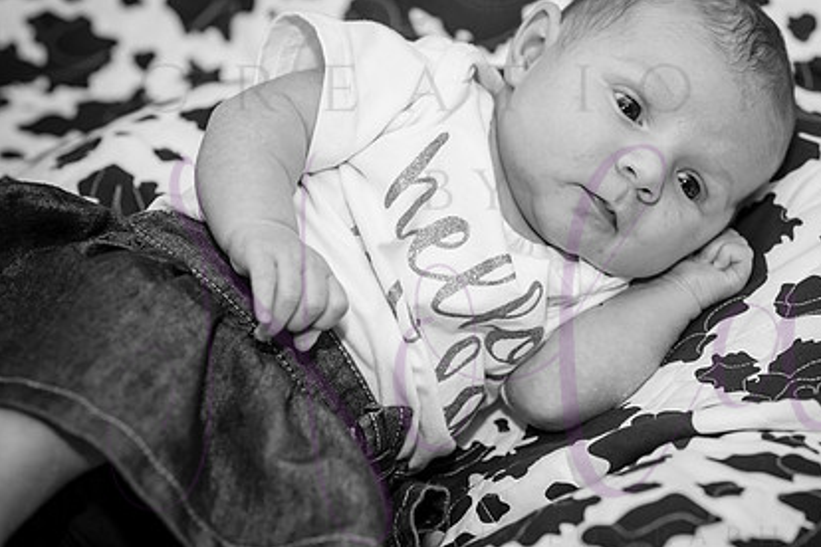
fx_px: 2714
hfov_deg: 17.2
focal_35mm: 119
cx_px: 504
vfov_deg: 11.5
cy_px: 185
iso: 800
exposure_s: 1/160
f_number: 4
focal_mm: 85
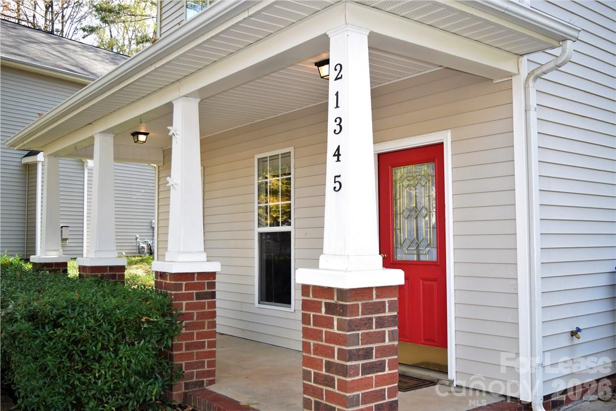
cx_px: 308
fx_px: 616
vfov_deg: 36.9
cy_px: 206
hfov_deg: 53.1
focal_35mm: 36
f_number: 4
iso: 100
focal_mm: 24
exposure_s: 1/60
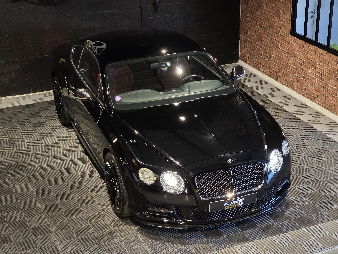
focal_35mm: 69
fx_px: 674
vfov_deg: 21.3
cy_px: 127
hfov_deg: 28.2
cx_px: 169
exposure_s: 1/26
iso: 125
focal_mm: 7.9
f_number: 2.4
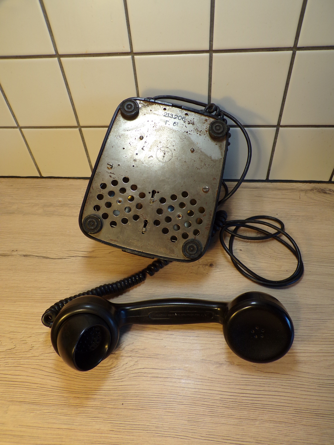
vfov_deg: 71.6
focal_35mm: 24
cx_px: 167
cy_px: 222
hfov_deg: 56.8
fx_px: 309
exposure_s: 1/52
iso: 100
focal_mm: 4.3
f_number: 3
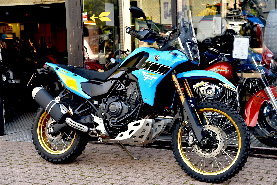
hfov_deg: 32.4
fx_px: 477
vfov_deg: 21.9
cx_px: 138
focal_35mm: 62
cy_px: 92
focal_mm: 62
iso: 200
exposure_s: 1/80
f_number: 4.5
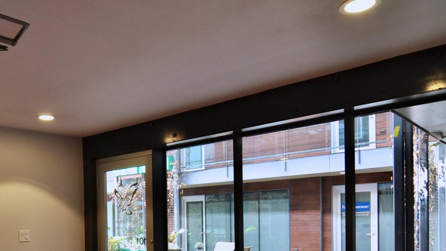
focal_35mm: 32
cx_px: 147
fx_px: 378
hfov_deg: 59.5
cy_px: 236
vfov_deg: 34.2
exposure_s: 1/50
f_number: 4
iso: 250
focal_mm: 12
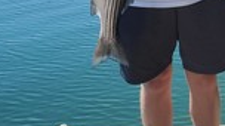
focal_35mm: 91
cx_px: 352
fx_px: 542
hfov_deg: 19.8
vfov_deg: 12.7
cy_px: -46
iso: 50
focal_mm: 4.3
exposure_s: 1/1019
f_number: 2.4
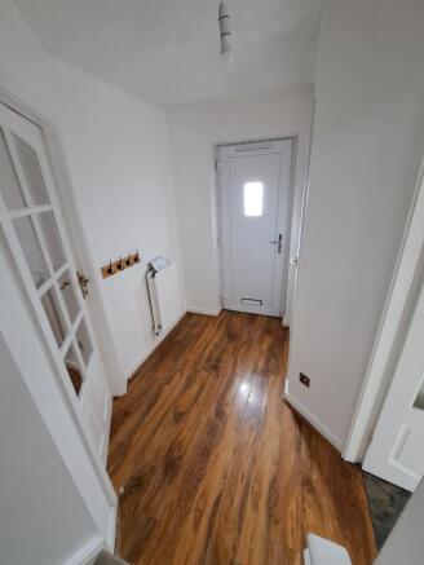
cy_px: 282
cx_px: 212
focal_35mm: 13
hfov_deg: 89.9
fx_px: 212
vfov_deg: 106.2
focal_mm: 1.74
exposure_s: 1/50
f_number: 2.2
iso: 125
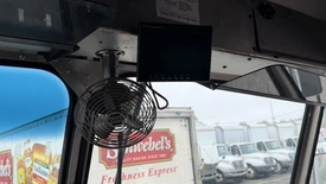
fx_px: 329
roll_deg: +6.7
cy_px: 76
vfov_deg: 31.2
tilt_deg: +17.7
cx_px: 179
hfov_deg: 52.7
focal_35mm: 38
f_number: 1.78
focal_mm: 6.76
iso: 80
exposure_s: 1/208
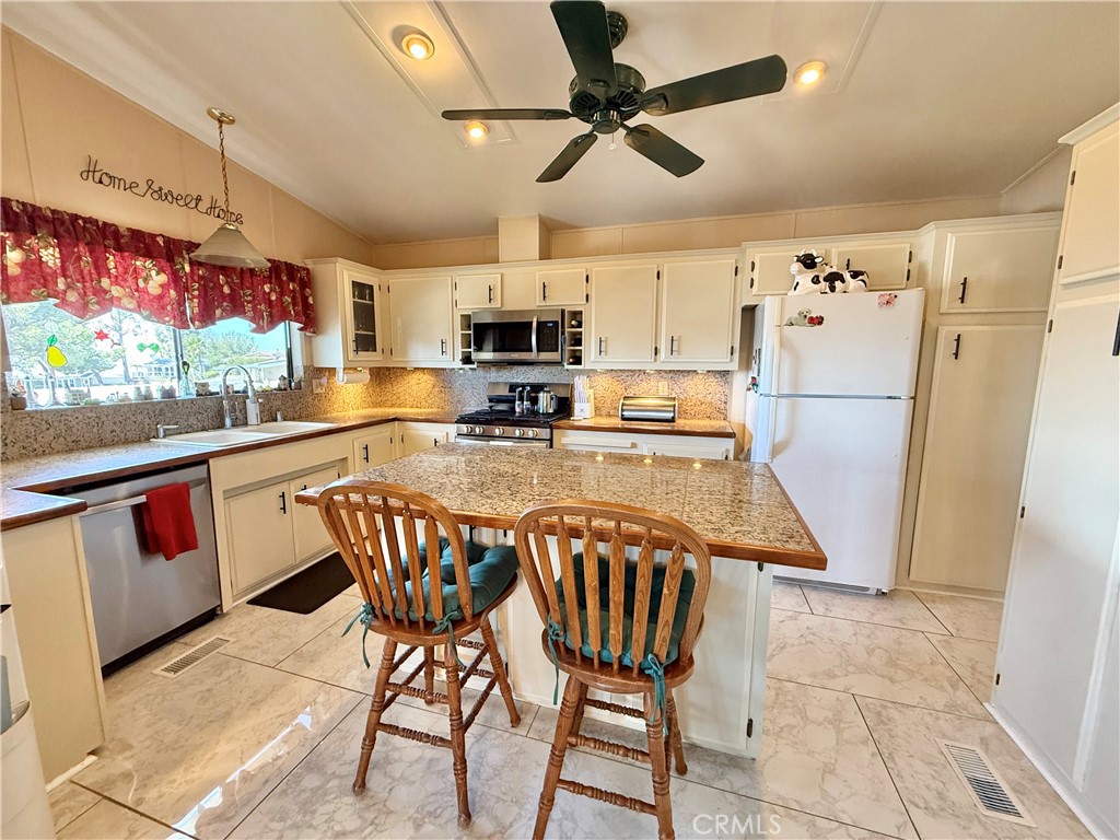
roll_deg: -0.2
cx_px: 560
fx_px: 453
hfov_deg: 102.1
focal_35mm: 14
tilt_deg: -7.7
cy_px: 420
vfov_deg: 85.7
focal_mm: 2.22
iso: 320
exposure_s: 1/60
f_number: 2.2
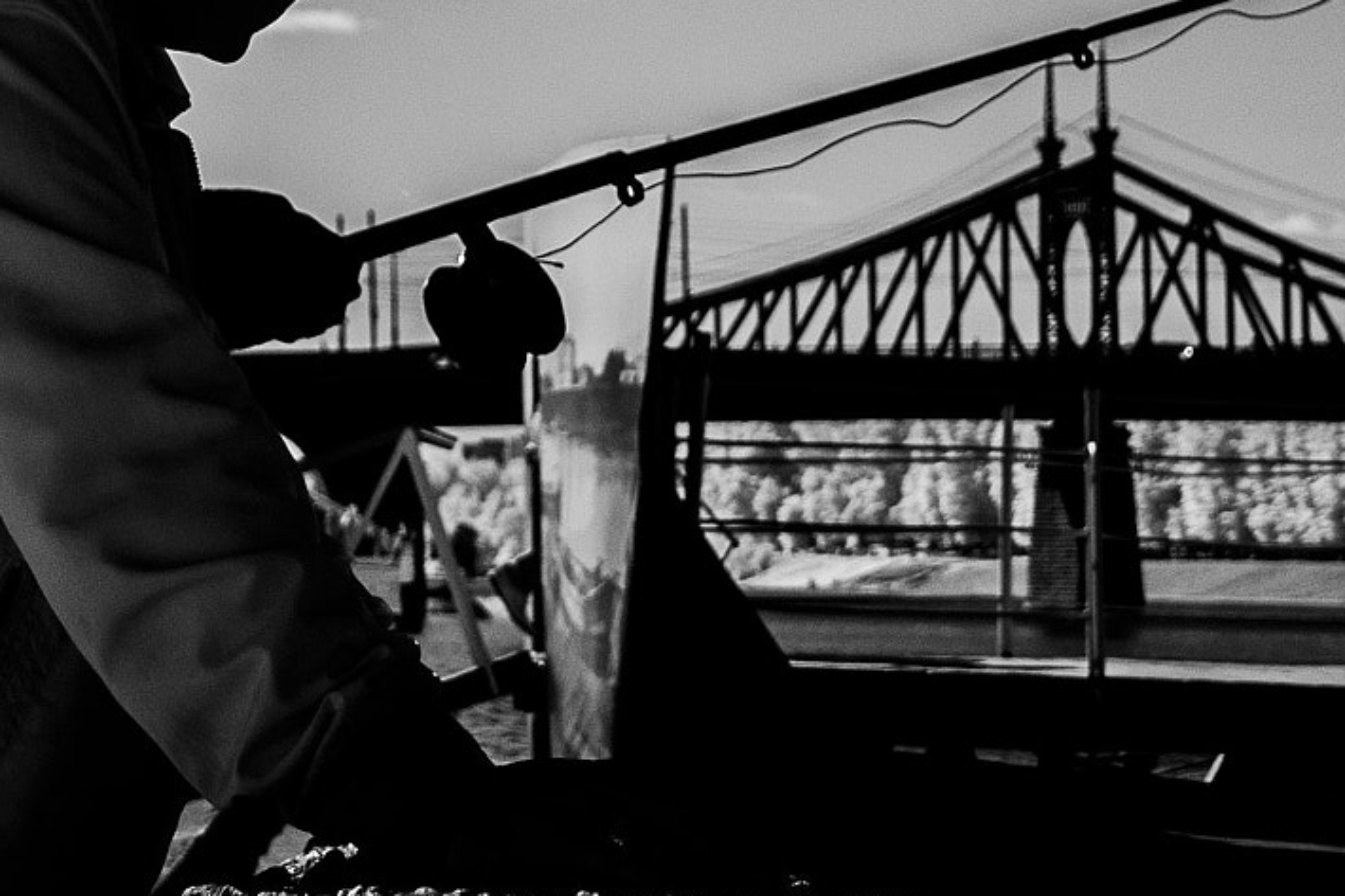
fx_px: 6312
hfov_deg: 12.1
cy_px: 200
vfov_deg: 8.1
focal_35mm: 169
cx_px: 417
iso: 200
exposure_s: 1/500
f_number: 9
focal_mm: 50
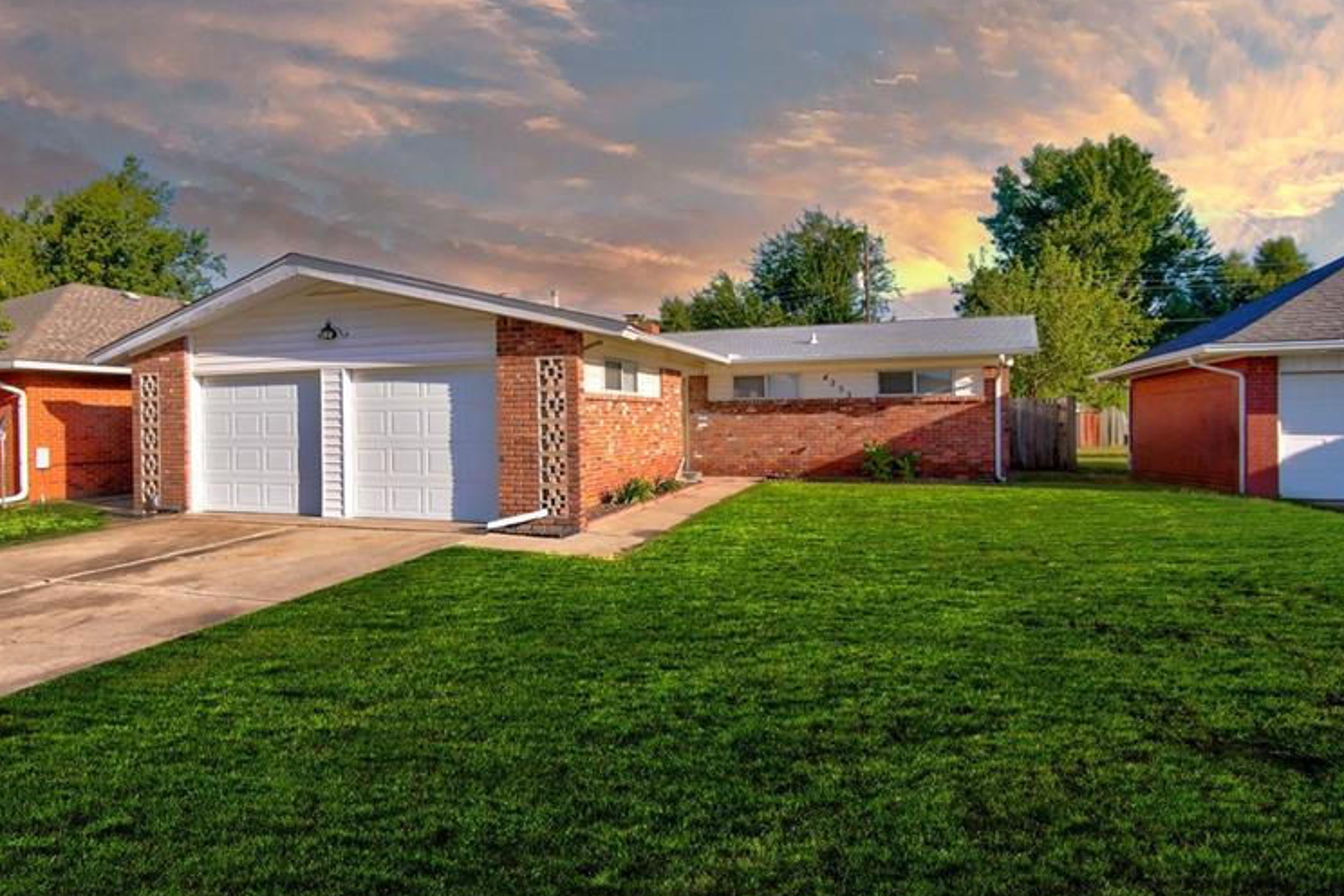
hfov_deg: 78.1
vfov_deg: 57.2
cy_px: 435
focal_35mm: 22
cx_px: 574
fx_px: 821
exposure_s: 1/2000
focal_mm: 16
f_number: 7.1
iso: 250
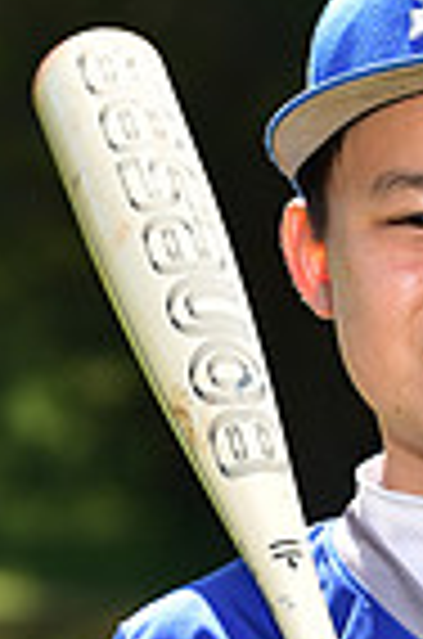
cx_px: 538
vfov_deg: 3.7
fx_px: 9794
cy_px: 716
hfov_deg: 2.5
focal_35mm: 553
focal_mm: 135
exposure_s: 1/200
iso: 80
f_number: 5.6
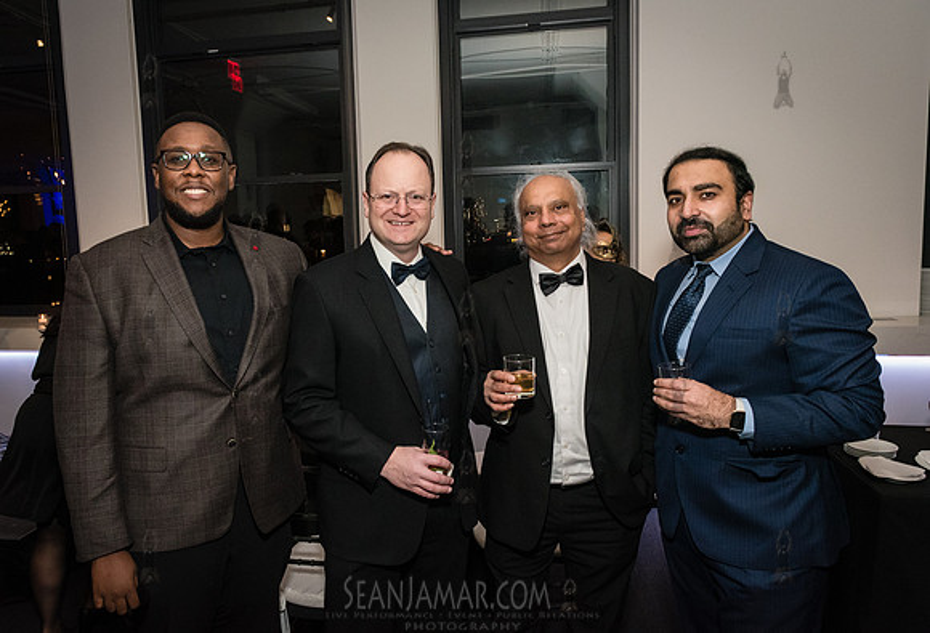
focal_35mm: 26
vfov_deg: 50.7
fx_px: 669
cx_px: 429
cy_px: 298
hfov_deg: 69.5
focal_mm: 24
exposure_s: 1/160
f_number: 5
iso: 5000
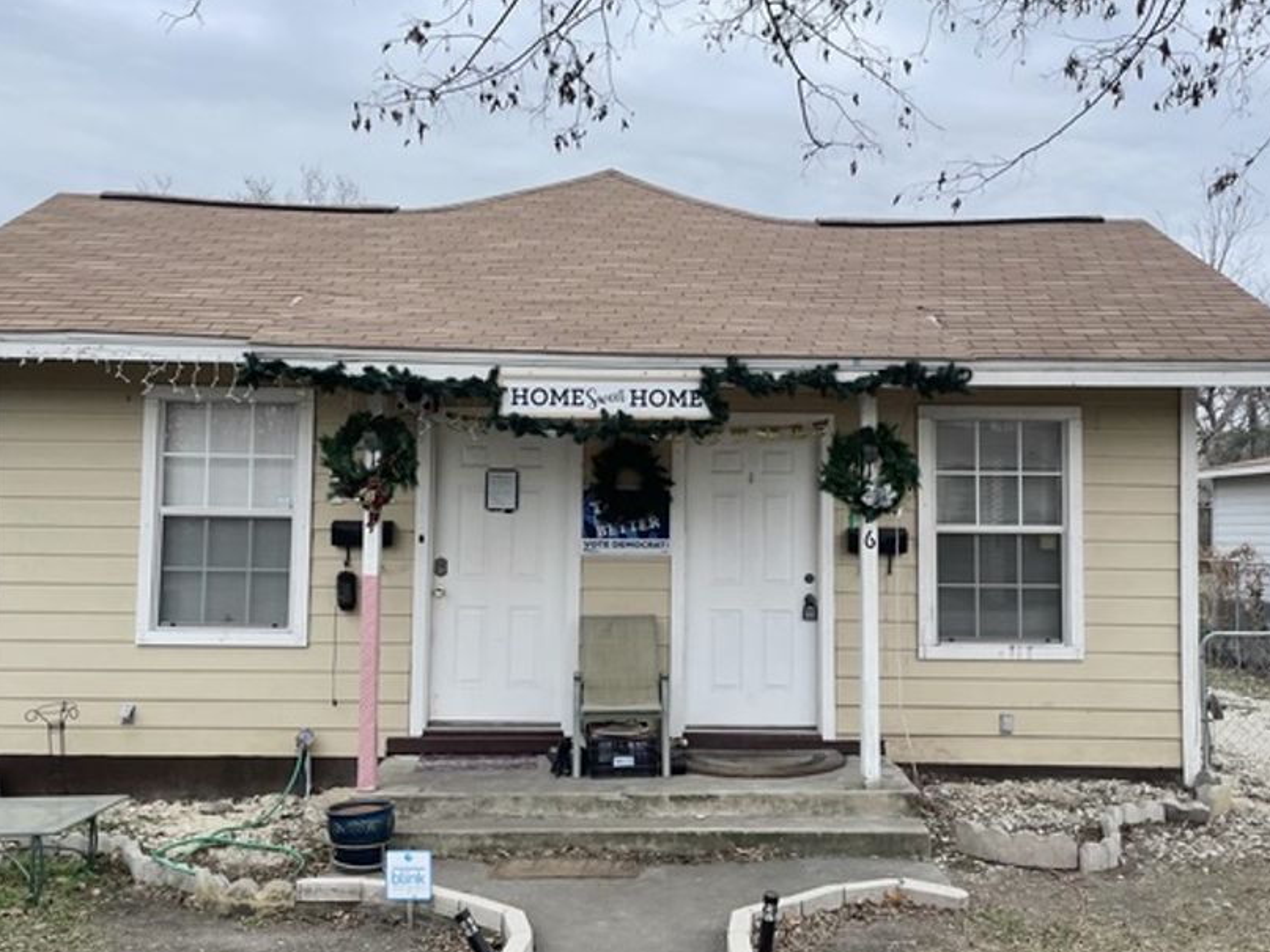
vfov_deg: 42.9
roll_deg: -1.0
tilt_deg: +3.2
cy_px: 472
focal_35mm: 33
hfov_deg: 55.4
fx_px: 1211
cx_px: 648
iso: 32
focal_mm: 4.2
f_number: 1.6
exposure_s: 1/1171
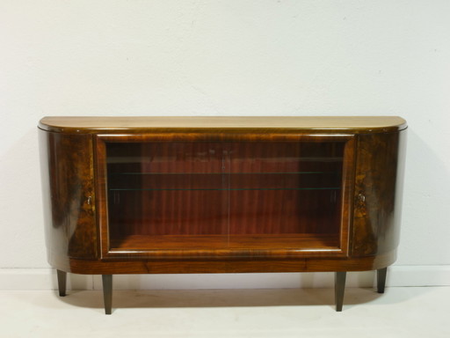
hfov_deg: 38.2
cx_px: 225
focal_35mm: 50
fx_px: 650
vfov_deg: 29.1
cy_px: 169
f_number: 22
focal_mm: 25
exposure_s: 1/1.6
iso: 200
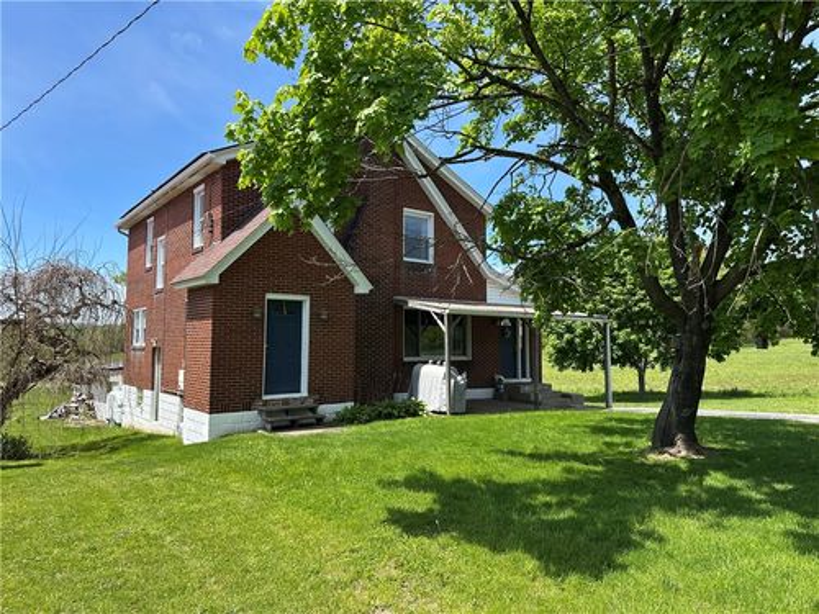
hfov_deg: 71.6
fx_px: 568
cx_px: 410
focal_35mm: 24
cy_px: 307
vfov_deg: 56.8
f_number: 1.78
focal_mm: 6.86
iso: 80
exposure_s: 1/1880
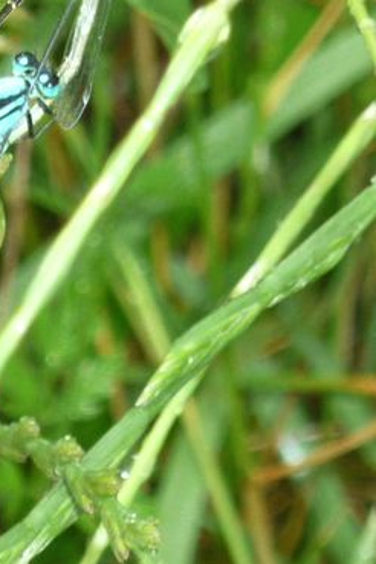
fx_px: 4966
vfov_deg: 6.5
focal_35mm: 317
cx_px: 1
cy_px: 86
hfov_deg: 4.3
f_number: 5.9
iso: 100
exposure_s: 1/125
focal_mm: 22
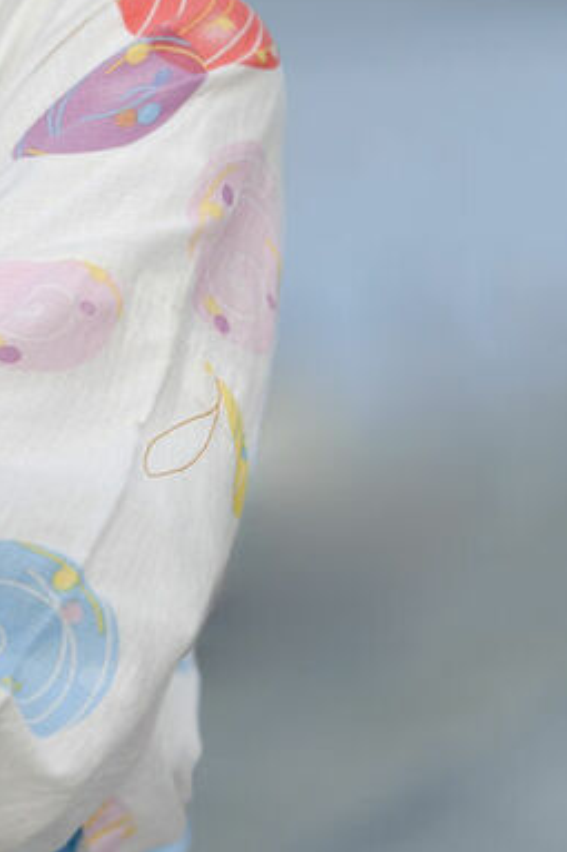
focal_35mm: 350
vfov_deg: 5.9
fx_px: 8276
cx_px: -474
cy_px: 330
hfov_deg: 3.9
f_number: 1.6
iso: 100
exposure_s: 1/1600
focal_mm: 85
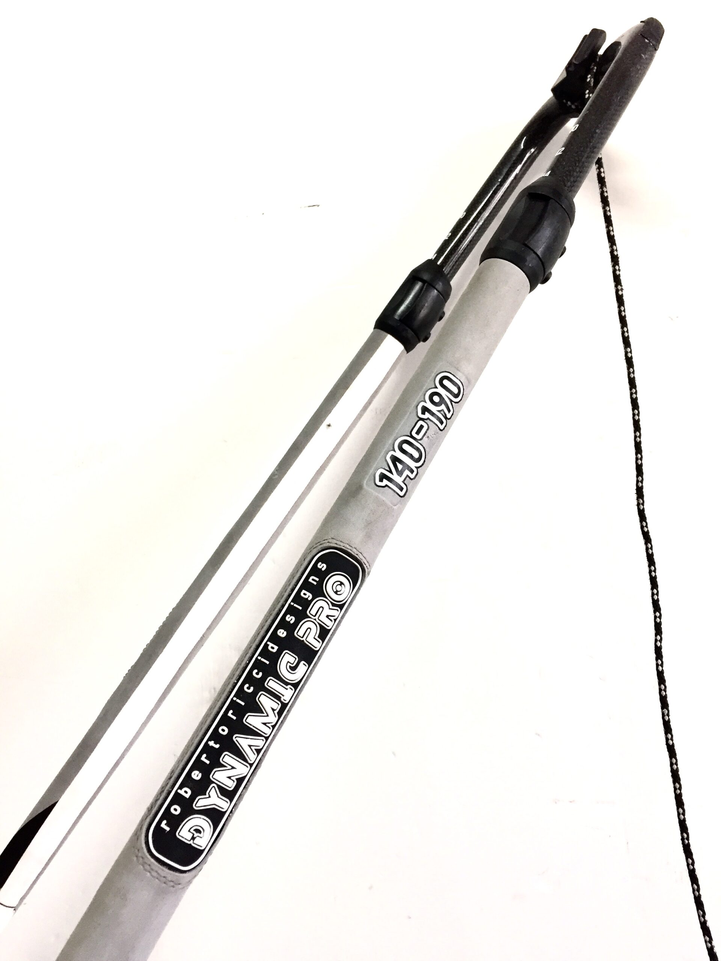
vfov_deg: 61.7
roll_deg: +1.9
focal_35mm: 29
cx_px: 360
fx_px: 805
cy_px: 480
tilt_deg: +8.5
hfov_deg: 48.2
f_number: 2.2
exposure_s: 1/33
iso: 64
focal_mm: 4.15
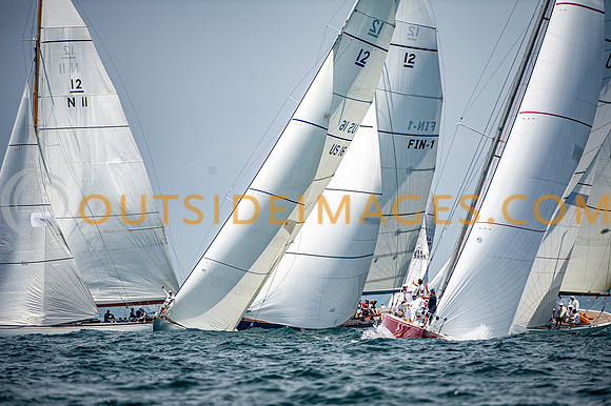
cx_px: 306
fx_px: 5937
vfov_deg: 3.9
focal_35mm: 350
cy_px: 203
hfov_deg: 5.9
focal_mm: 350
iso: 400
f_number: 5
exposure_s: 1/4000
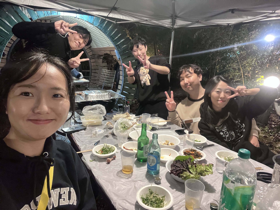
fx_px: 186
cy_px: 105
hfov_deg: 73.9
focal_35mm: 23
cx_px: 140
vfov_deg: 58.9
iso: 640
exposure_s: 1/20
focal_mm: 2.71
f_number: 2.2
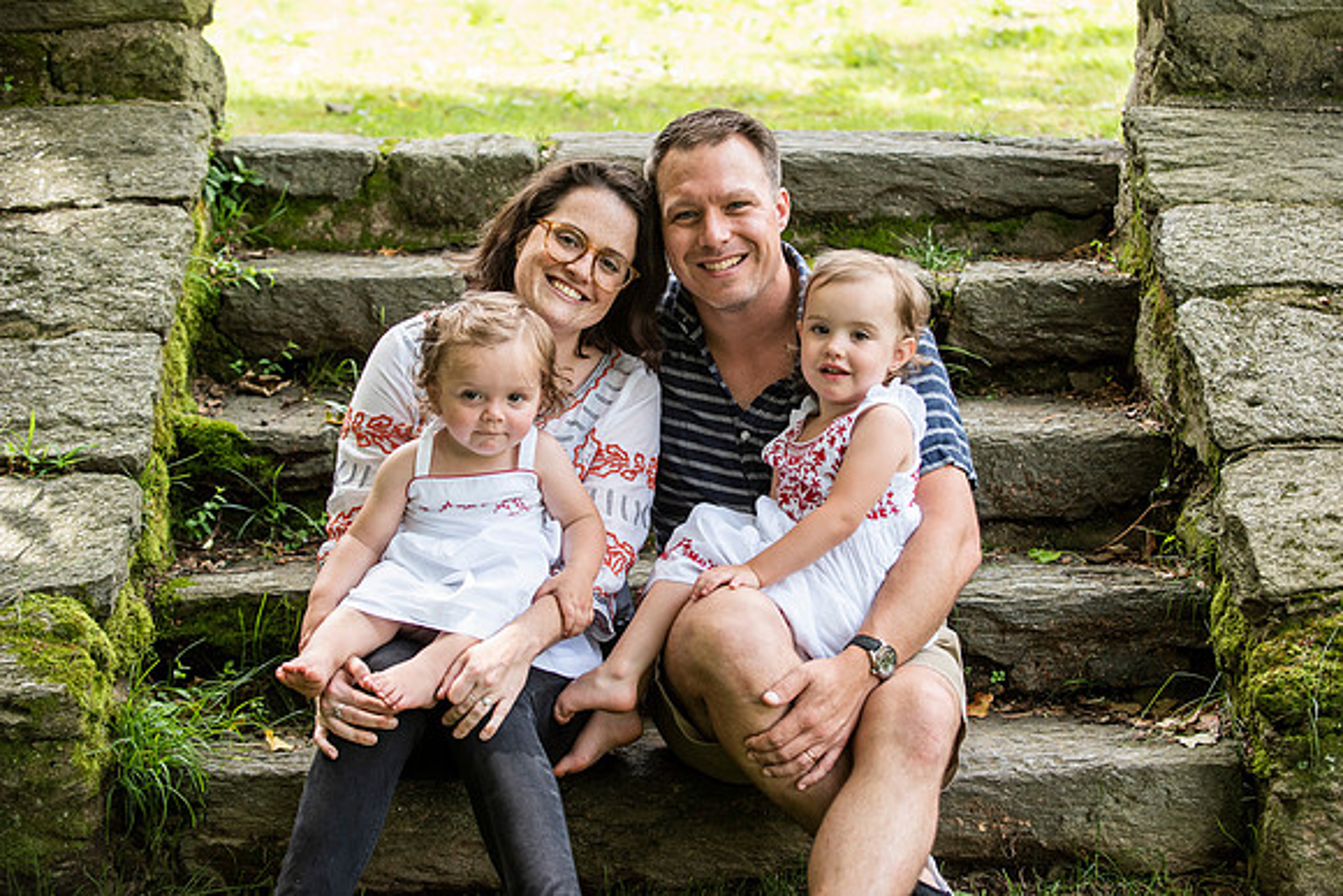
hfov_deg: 24.0
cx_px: 711
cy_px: 422
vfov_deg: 16.1
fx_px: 3160
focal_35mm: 85
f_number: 3.5
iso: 640
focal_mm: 80
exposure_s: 1/500
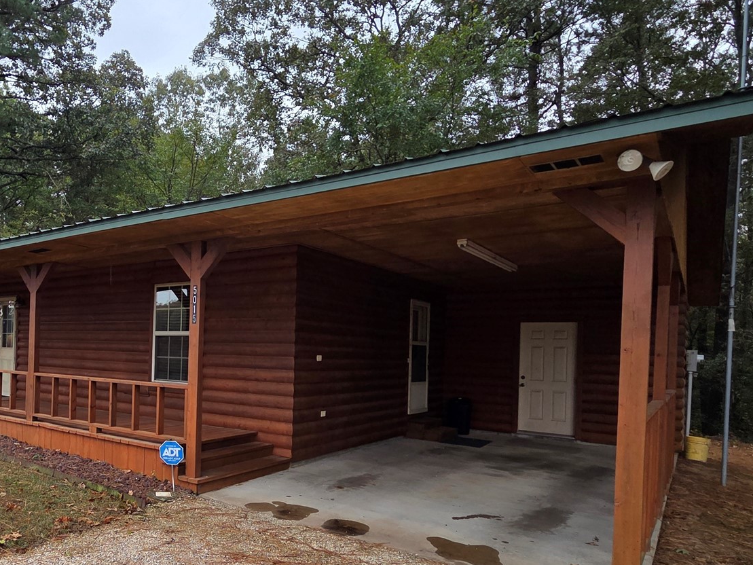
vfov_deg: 56.2
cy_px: 350
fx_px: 522
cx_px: 202
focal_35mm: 24
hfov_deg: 67.7
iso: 50
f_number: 2.2
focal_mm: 2.2
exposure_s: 1/278
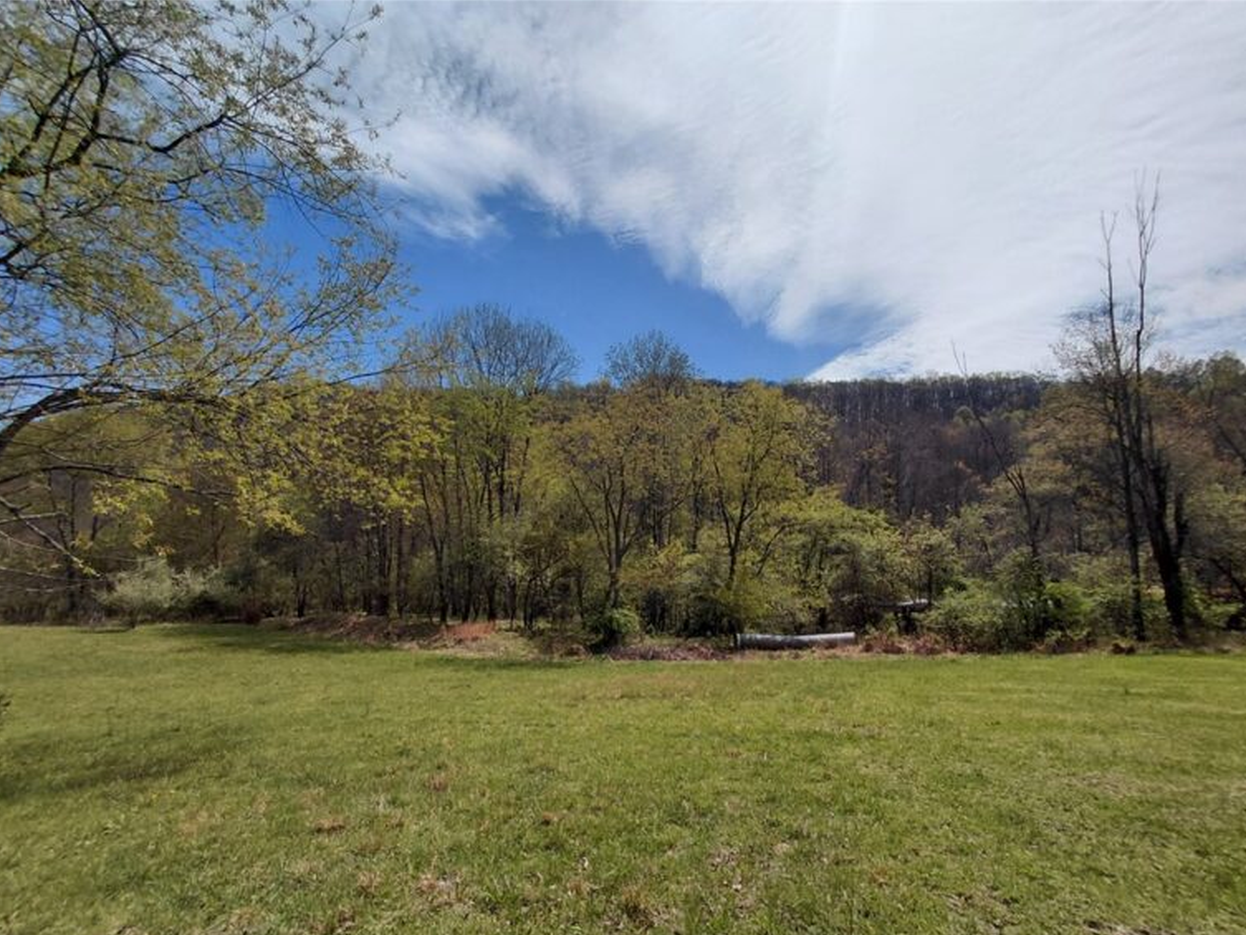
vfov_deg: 74.7
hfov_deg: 91.0
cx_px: 622
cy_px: 495
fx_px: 612
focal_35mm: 17
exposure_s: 1/3490
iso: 40
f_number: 2.2
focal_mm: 1.64
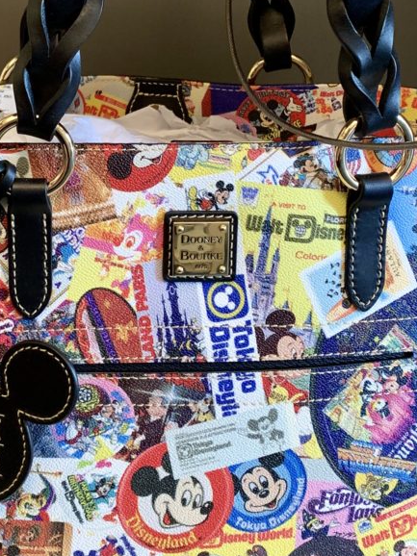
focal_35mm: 54
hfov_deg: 26.7
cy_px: 128
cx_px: 113
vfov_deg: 34.7
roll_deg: -2.2
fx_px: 868
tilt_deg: -18.5
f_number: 1.8
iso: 400
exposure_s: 1/40
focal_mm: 4.25
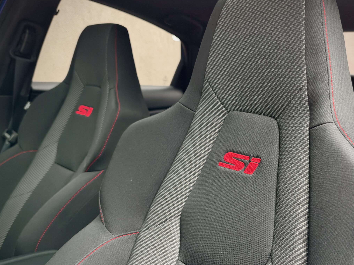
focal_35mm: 38
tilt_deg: -9.2
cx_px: 215
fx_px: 389
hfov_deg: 48.6
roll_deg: -4.2
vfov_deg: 37.6
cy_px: 152
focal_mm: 6.93
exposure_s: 1/60
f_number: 1.48
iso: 500
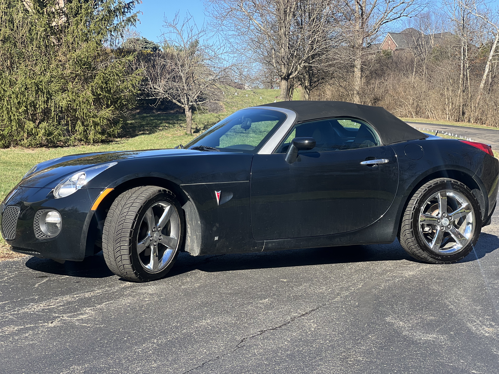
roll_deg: +0.9
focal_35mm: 77
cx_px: 250
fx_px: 1110
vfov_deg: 19.1
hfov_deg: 25.3
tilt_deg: -0.7
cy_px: 187
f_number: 2.8
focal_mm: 9
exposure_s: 1/230
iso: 25
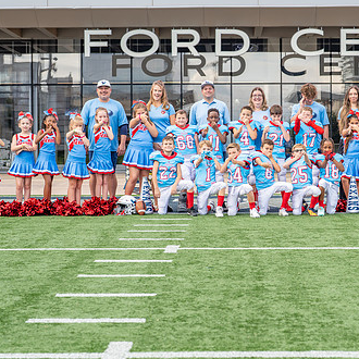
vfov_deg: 19.1
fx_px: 1068
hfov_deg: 19.0
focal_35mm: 91
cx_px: 241
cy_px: 153
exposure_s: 1/400
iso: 250
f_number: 4
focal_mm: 50
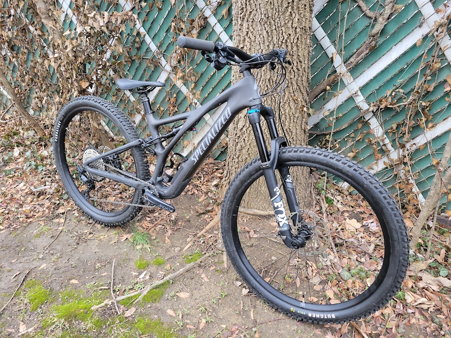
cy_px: 169
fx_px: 339
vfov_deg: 53.1
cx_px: 226
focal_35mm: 26
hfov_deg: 67.3
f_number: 1.8
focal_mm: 5.4
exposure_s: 1/120
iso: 200
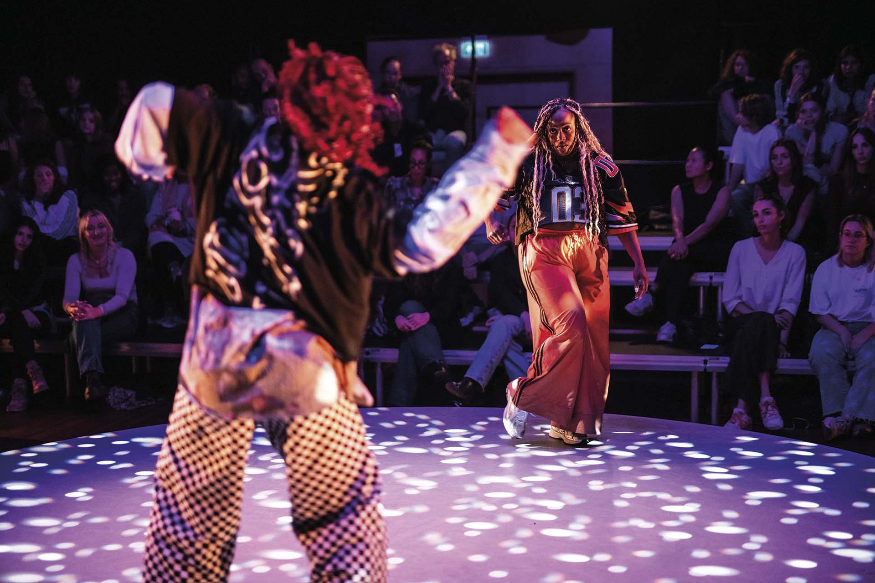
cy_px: 292
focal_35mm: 50
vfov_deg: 27.0
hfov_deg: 39.6
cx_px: 438
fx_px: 1215
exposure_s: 1/125
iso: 1600
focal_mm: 50
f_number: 1.4
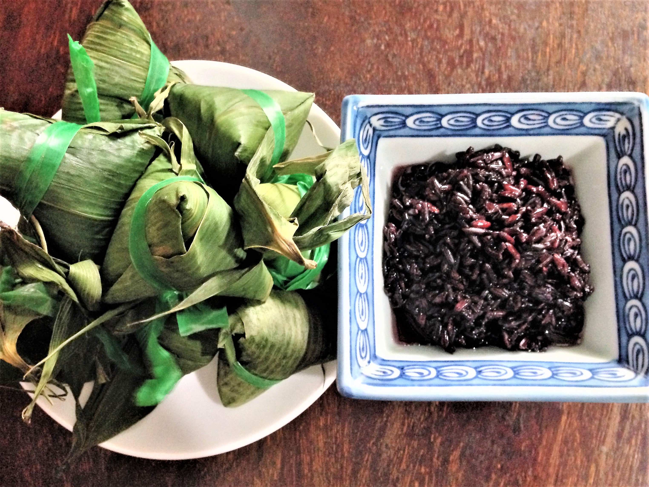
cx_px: 324
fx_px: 619
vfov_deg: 43.0
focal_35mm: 33
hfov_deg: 55.3
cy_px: 244
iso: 400
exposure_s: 1/15
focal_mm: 4.12
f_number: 2.4
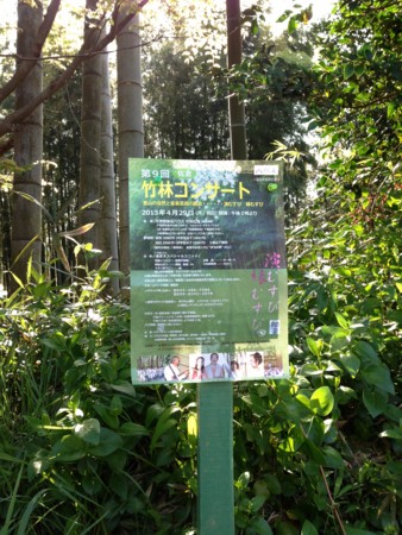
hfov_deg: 43.0
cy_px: 268
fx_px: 510
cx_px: 201
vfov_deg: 55.3
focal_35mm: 33
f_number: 2.4
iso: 80
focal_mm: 4.13
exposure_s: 1/176
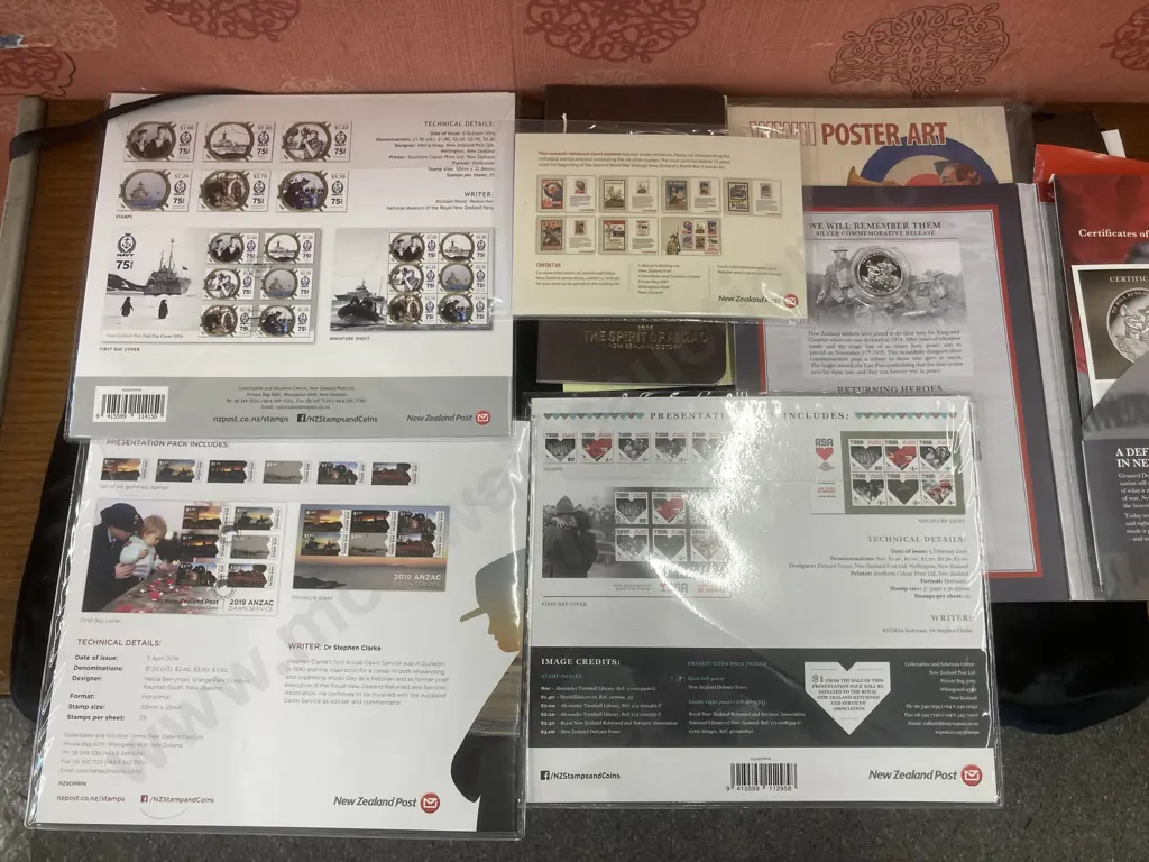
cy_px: 431
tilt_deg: -75.9
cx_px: 574
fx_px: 929
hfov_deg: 63.4
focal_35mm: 28
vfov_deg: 49.7
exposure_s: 1/100
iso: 64
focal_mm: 3.99
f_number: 1.8
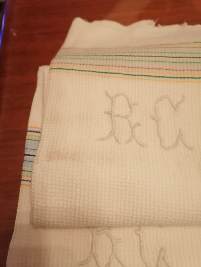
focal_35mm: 27
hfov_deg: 51.4
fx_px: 209
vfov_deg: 65.3
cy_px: 134
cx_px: 100
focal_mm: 5.3
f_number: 1.8
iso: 400
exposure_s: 1/25
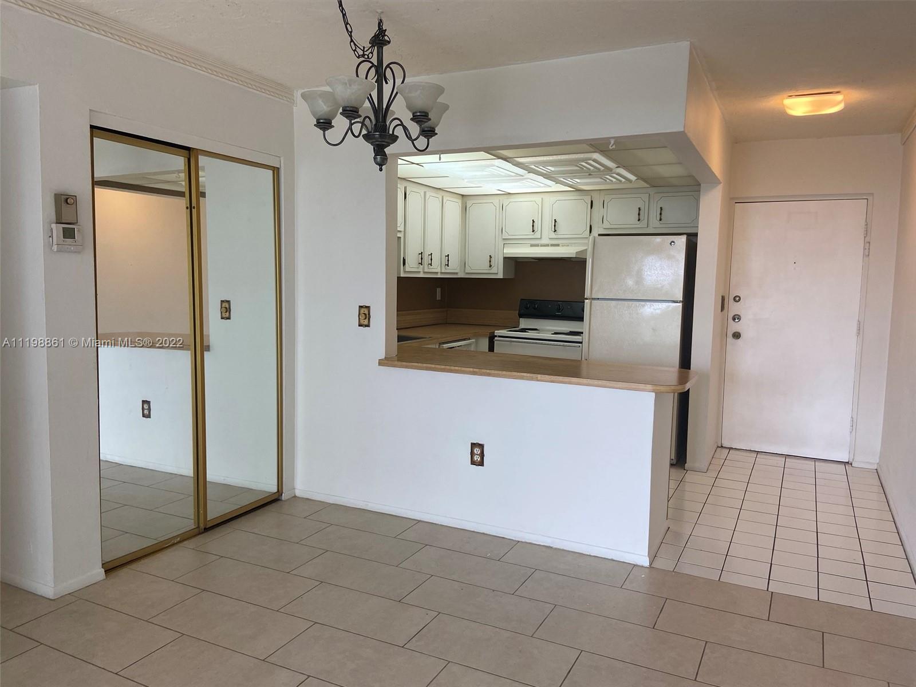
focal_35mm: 26
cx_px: 458
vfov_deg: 53.1
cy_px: 344
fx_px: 688
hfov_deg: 67.3
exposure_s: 1/60
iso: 64
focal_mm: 4.25
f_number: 1.8
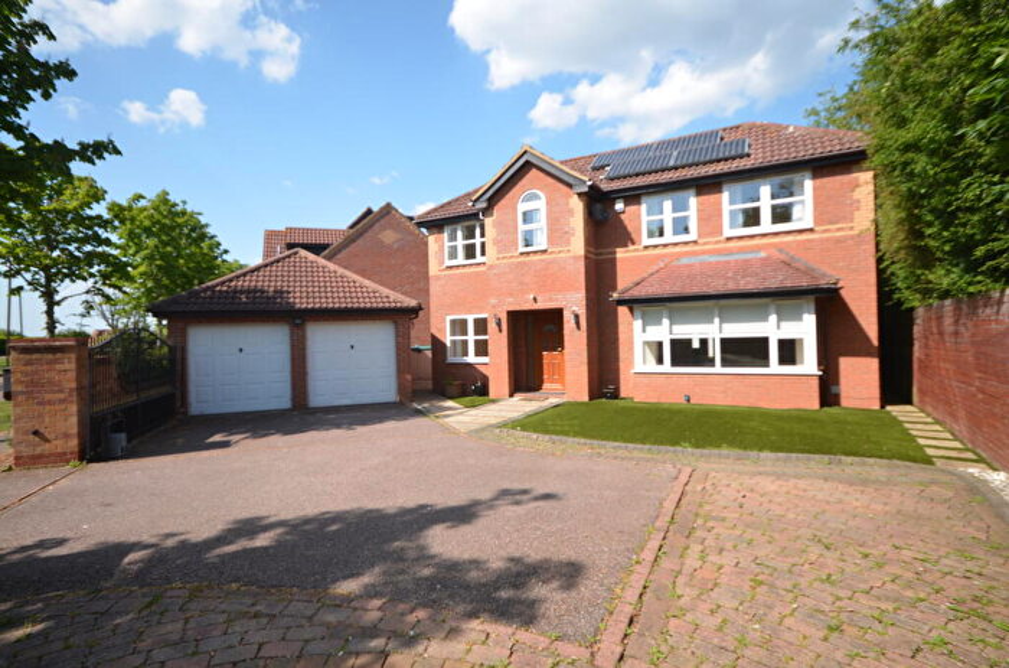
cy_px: 334
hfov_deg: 85.6
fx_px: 545
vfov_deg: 62.9
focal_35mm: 20
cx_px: 504
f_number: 6.3
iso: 100
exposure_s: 1/250
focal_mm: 13
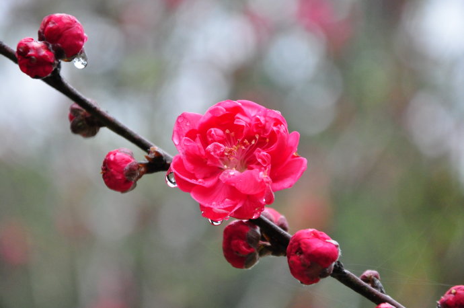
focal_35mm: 158
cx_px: 232
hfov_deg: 13.1
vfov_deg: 8.7
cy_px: 154
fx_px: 2027
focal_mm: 105
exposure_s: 1/800
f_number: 5.6
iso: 1250
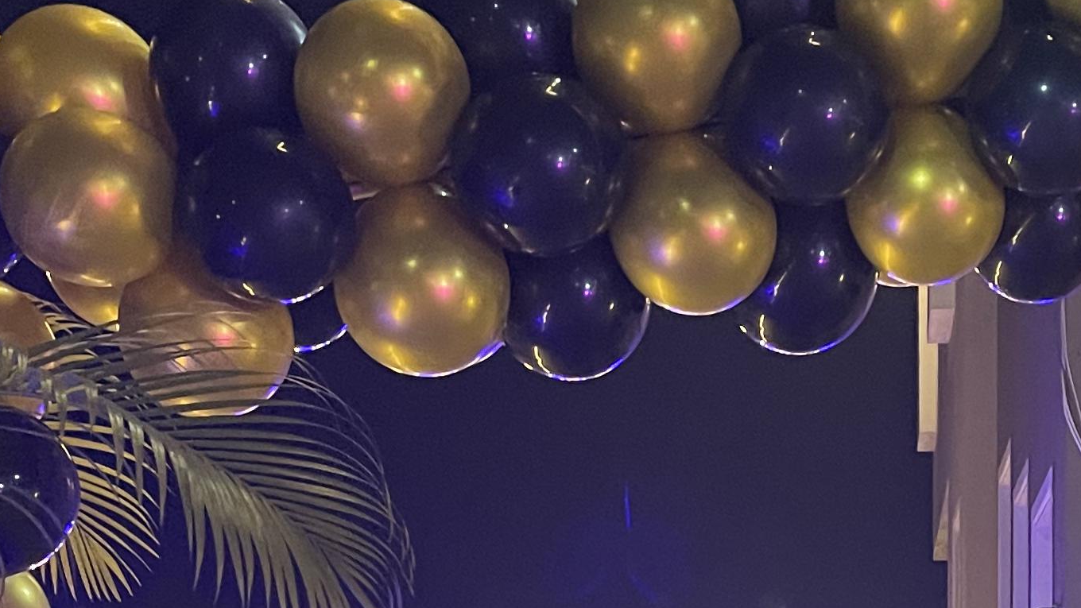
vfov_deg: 13.8
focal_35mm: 84
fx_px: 2408
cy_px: 819
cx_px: 893
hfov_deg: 24.8
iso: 500
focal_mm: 4.2
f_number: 1.6
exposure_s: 1/50
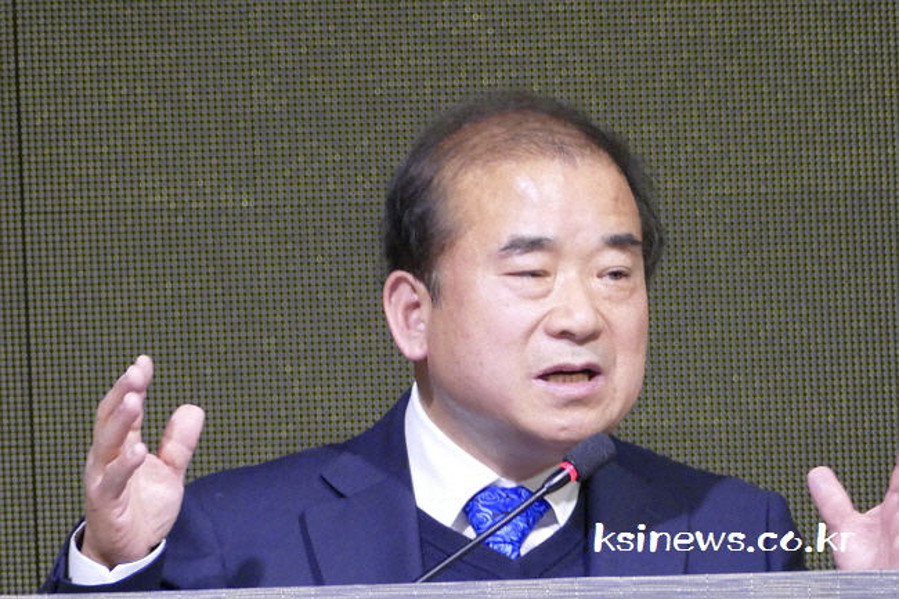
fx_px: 16851
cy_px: 300
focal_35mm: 675
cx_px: 450
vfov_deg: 2.0
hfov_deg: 3.1
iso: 1600
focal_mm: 146
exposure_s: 1/125
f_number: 4
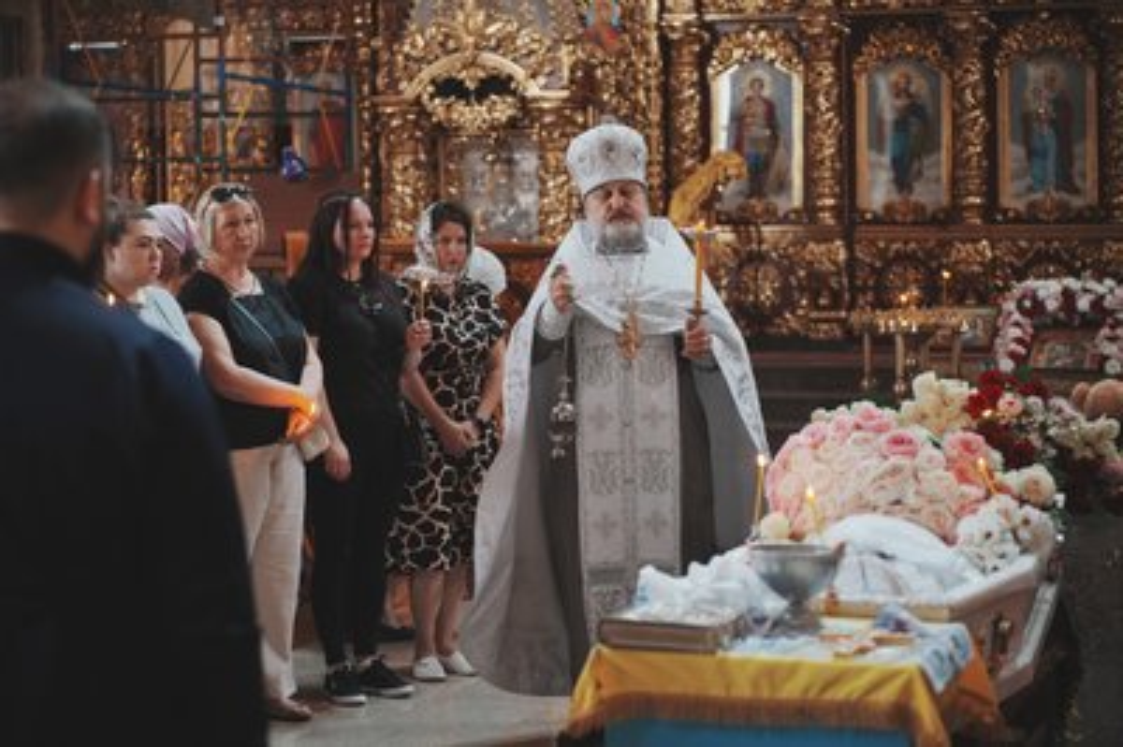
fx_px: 2338
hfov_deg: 27.0
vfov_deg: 18.2
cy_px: 374
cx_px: 562
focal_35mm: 75
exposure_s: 1/250
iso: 800
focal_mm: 75
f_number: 2.8
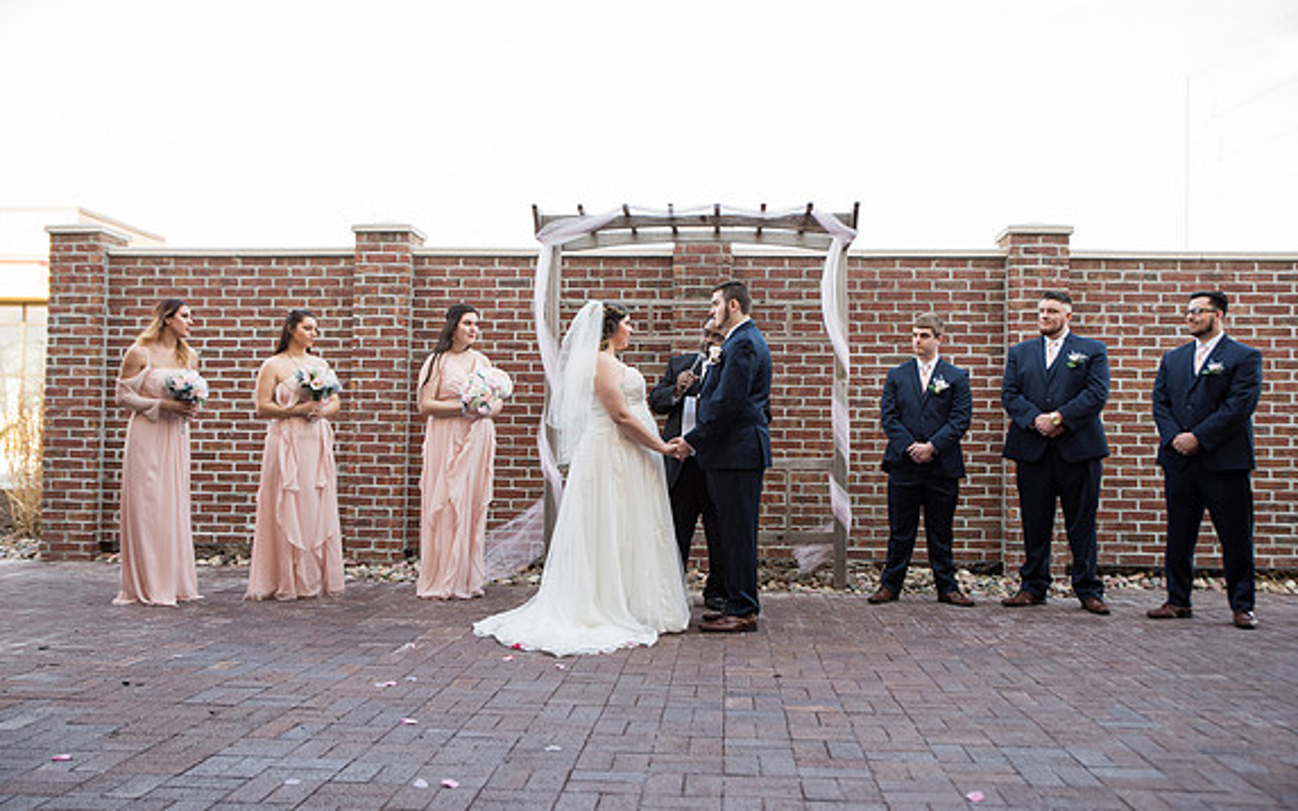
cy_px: 411
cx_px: 650
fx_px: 1167
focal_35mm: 33
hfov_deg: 58.1
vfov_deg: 38.3
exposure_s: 1/200
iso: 250
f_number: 3.5
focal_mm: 32
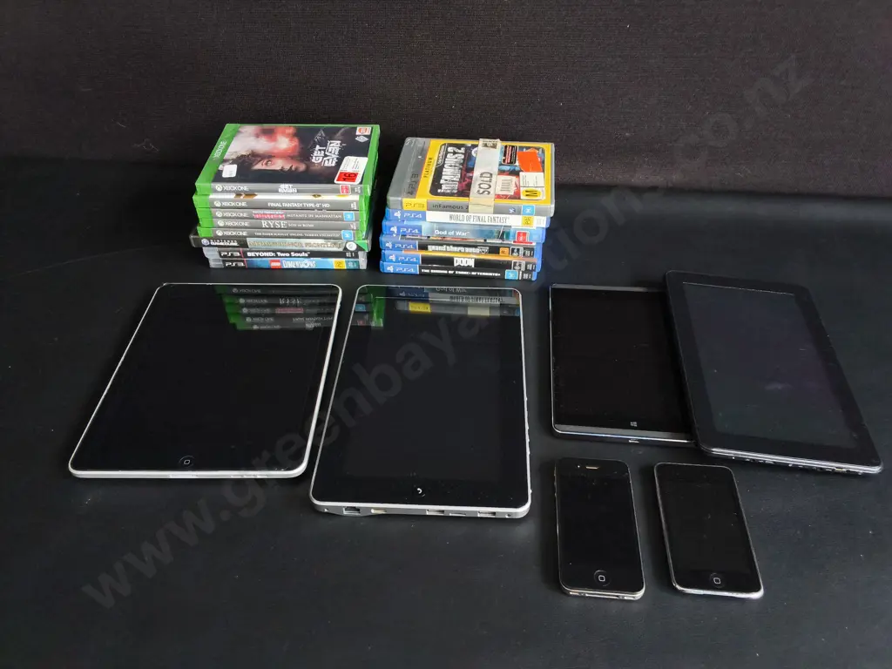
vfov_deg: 51.4
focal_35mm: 27
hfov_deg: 65.3
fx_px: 696
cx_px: 446
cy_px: 334
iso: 200
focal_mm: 2.87
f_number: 2
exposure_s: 1/100
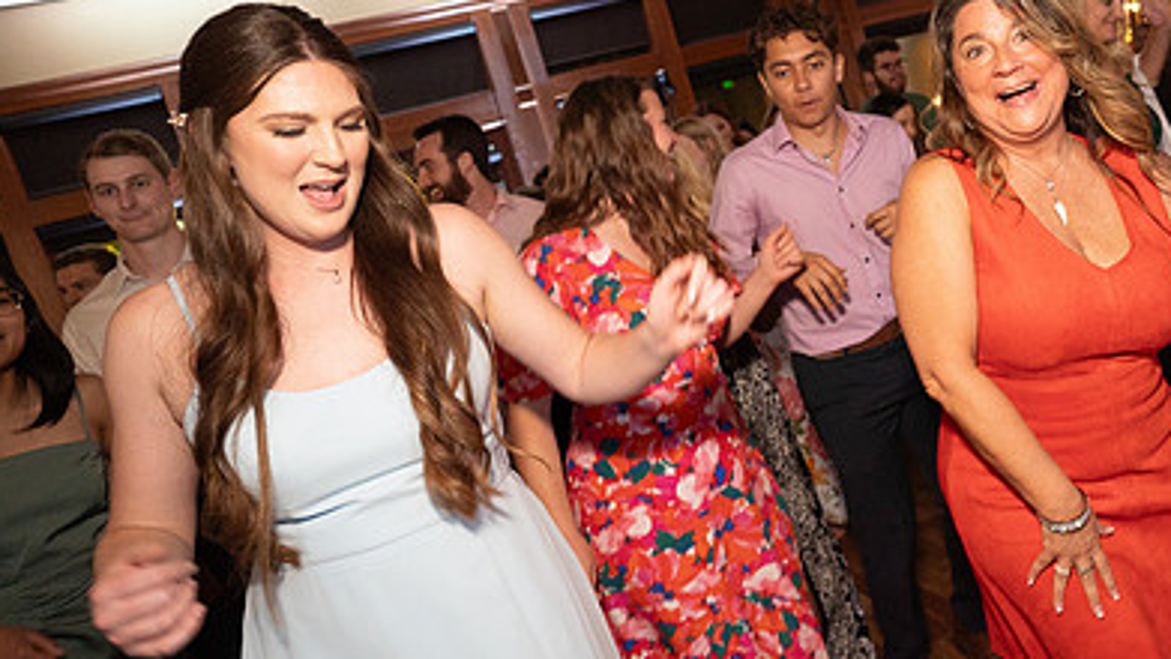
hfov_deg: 66.1
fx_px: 869
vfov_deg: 41.3
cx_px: 782
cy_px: 265
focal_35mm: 28
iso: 1600
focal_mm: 18
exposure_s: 1/80
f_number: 2.8
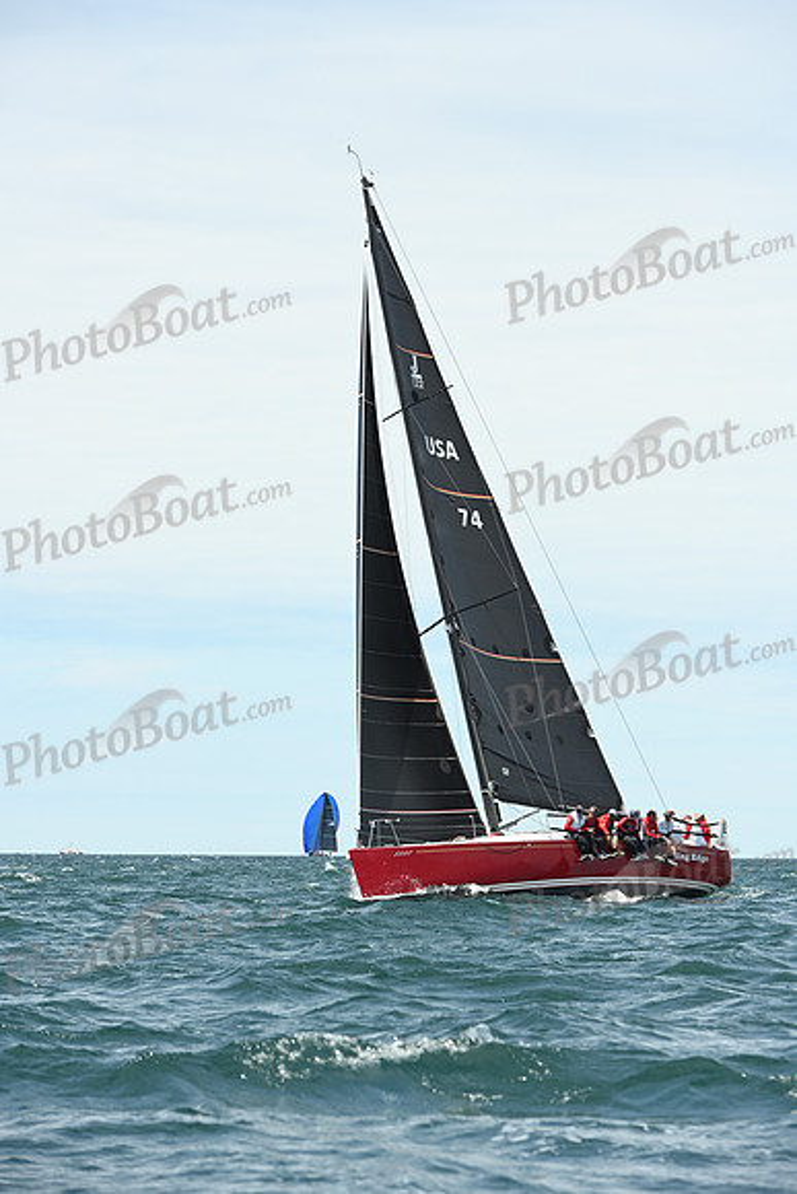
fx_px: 4480
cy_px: 597
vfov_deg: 15.2
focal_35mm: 135
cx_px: 398
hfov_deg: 10.2
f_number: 6.3
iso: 320
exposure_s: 1/1000
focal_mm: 135
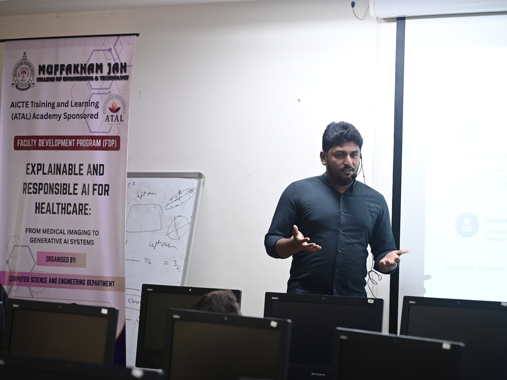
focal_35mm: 109
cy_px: 190
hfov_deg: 18.0
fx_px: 1596
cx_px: 255
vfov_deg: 13.6
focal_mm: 100
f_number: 4
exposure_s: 1/125
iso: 2500
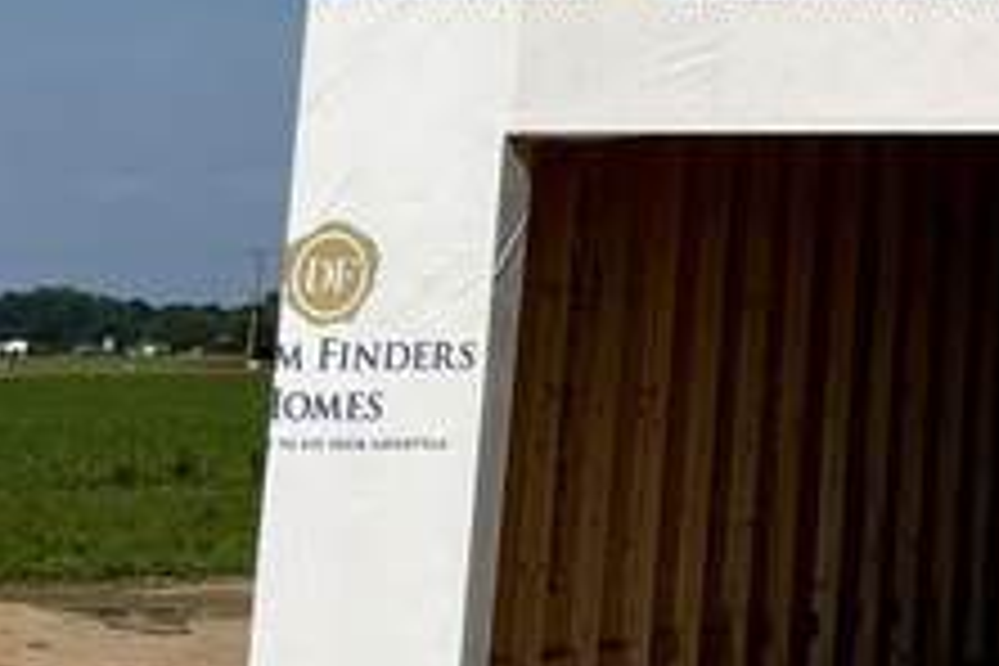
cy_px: -410
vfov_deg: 8.5
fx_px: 4329
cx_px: 2583
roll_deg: -0.4
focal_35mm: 156
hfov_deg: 10.7
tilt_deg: +9.2
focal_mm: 5.96
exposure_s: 1/10989
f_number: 1.6
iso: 50
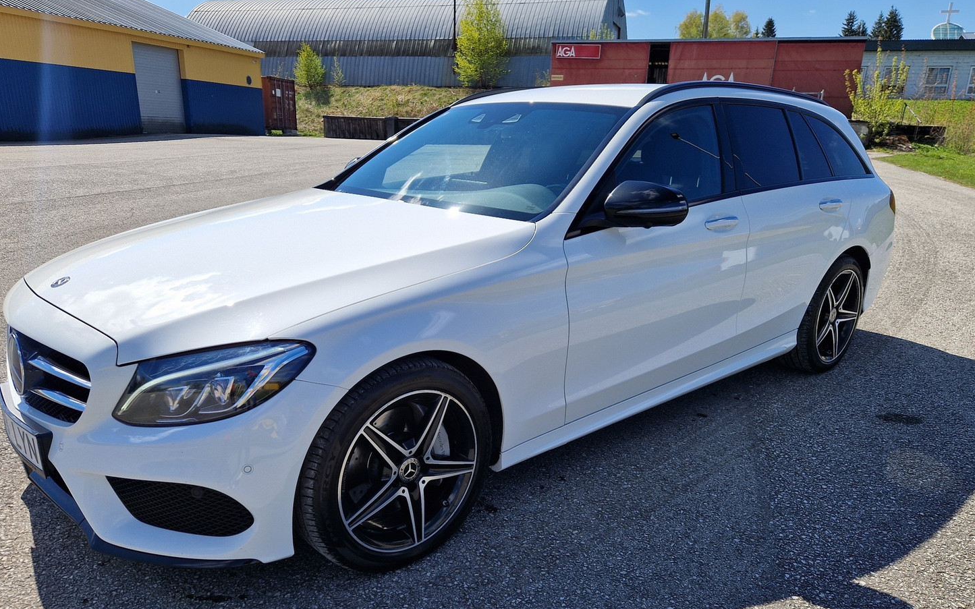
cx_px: 482
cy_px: 387
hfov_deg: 68.4
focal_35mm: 27
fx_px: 717
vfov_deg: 45.6
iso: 50
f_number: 1.8
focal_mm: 5.4
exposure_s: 1/1952
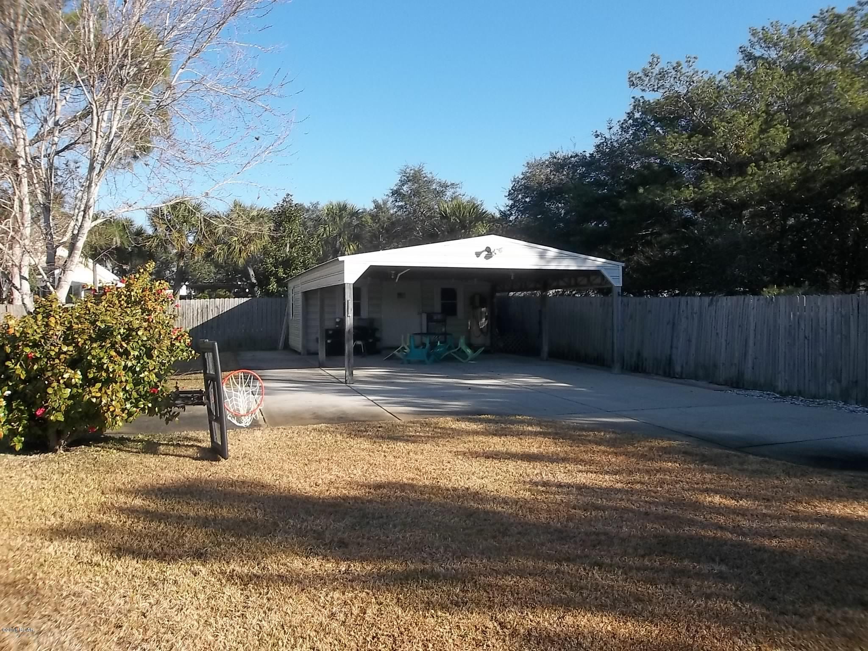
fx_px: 677
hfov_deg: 65.3
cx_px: 434
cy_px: 326
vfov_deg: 51.4
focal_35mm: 27
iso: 80
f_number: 8.9
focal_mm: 4.9
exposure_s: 1/100
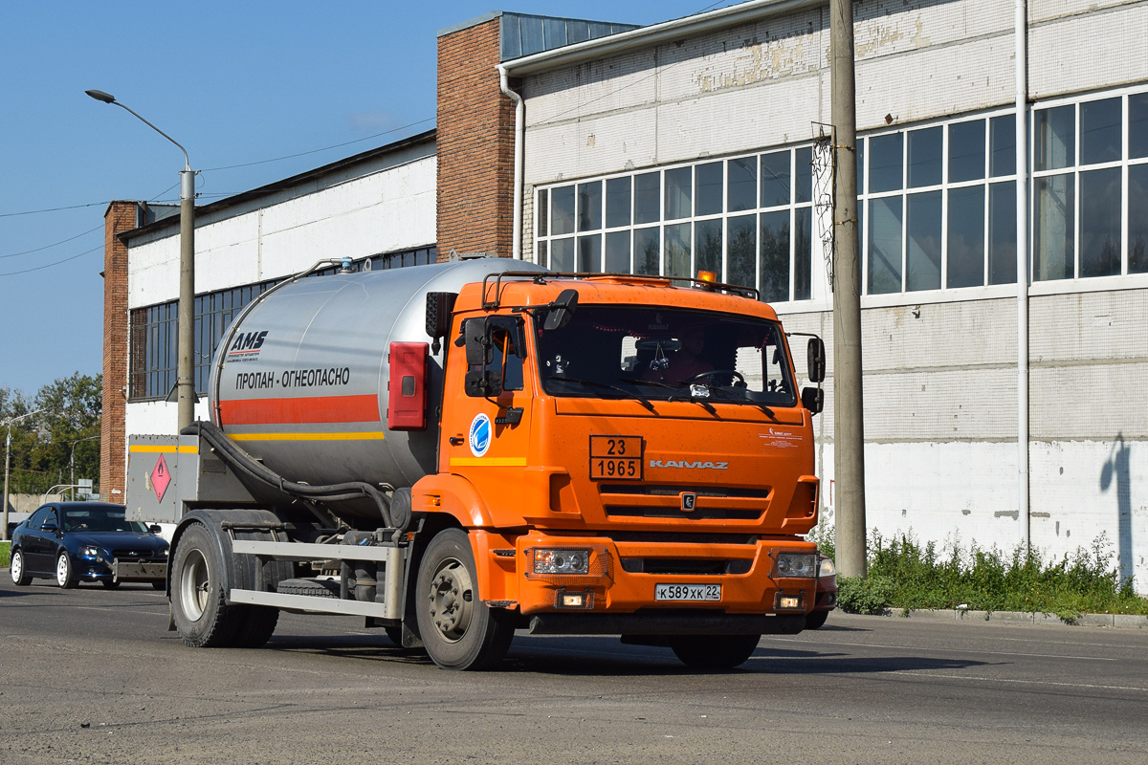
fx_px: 2200
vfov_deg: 19.7
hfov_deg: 29.2
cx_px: 574
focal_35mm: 69
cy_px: 382
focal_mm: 46
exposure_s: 1/1000
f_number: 8
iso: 200
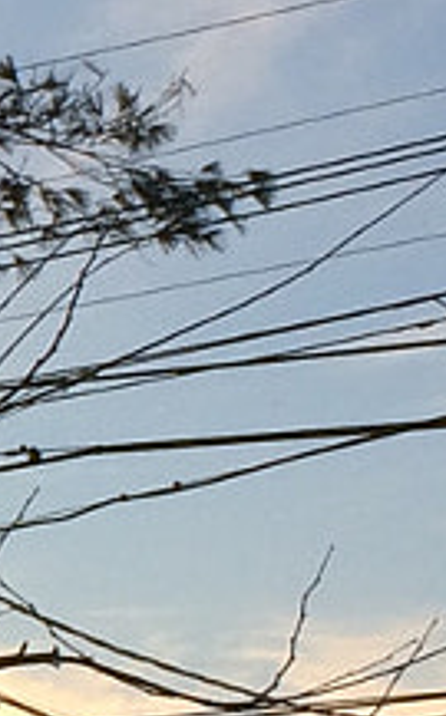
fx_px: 4429
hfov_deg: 5.4
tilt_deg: +11.6
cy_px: 525
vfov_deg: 9.2
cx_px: -951
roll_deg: +0.5
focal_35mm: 227
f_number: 2.2
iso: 32
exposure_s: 1/370
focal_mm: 4.15
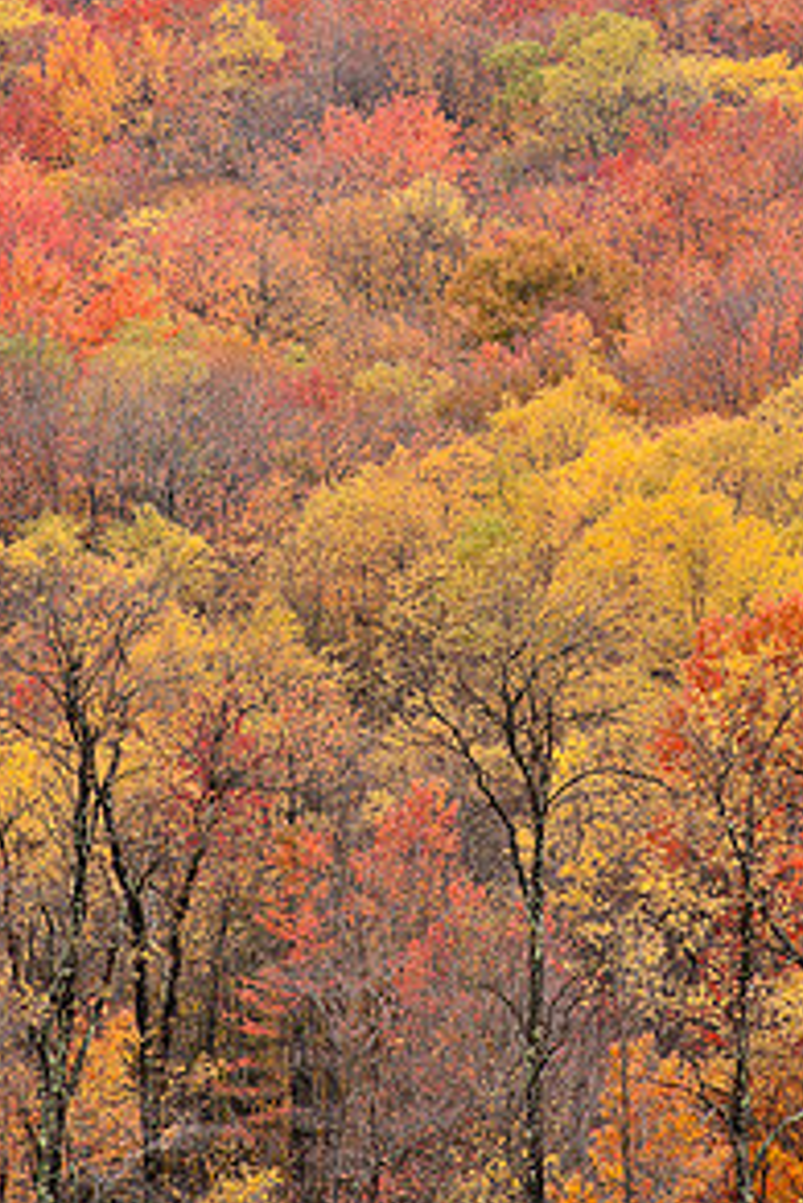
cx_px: 399
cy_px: 383
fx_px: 10292
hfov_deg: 4.5
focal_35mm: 308
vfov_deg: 6.7
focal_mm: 200
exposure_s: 1/160
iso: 640
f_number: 8
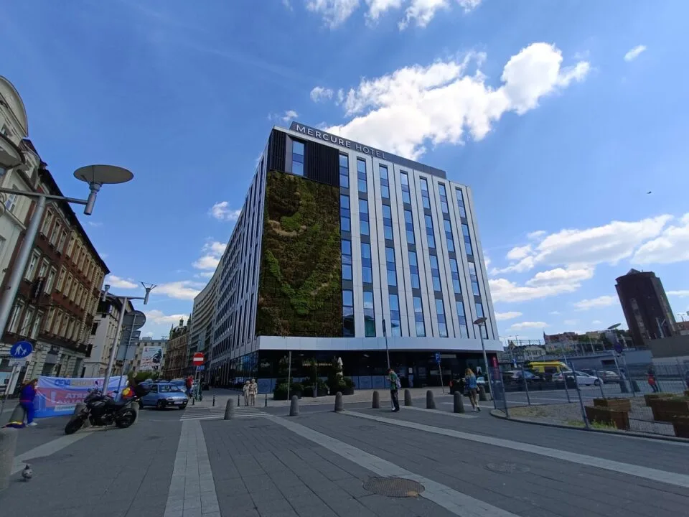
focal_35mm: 16
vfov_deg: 78.1
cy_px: 258
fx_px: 318
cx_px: 344
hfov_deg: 94.5
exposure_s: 1/1284
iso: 64
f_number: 2.2
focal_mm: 2.78
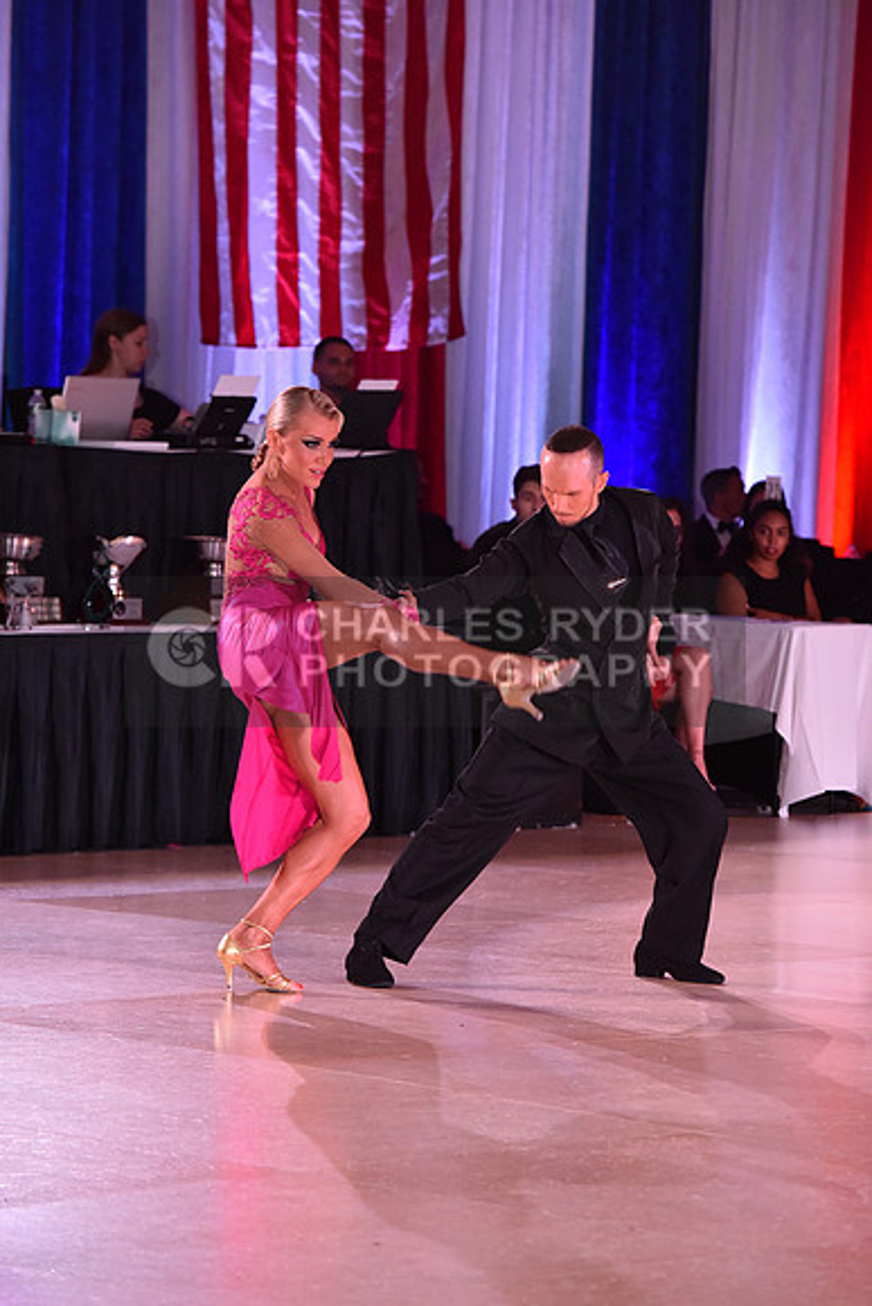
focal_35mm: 170
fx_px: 6173
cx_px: 436
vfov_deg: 12.1
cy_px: 653
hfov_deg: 8.1
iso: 2500
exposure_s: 1/320
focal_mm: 170
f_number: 5.6
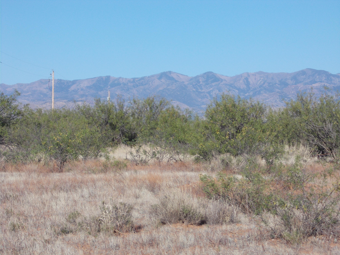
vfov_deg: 11.4
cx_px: 170
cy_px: 128
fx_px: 1277
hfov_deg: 15.2
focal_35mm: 130
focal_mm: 23
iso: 80
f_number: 6.5
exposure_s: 1/320
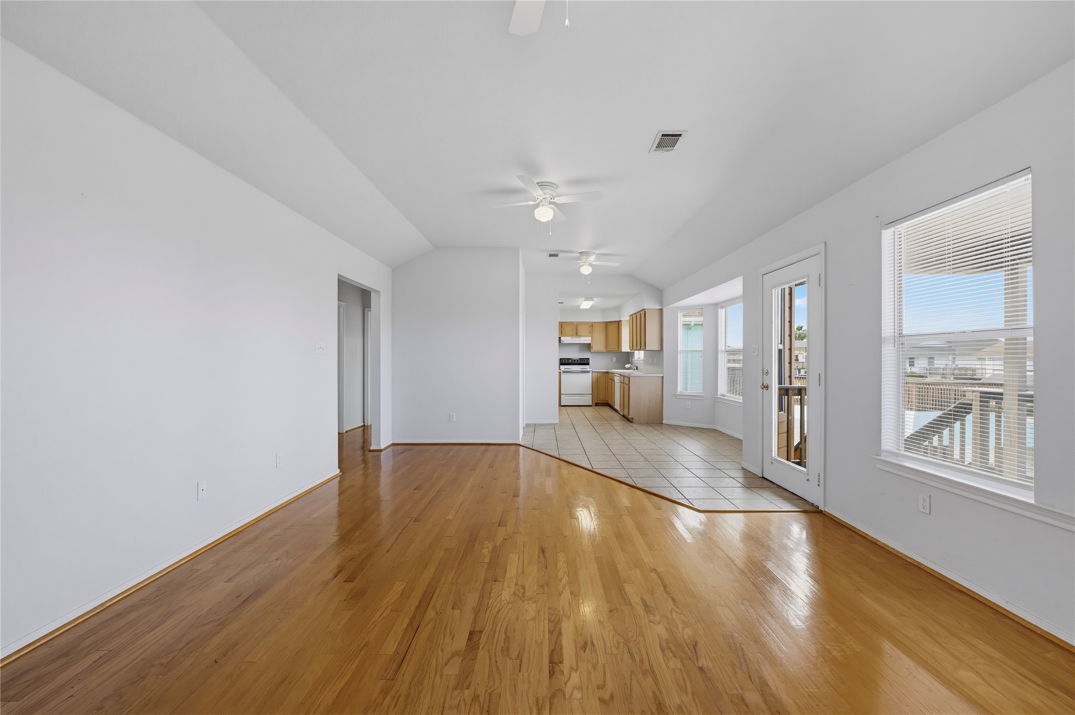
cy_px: 358
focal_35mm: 15
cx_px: 538
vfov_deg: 77.2
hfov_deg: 100.4
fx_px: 448
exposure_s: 1/8
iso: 125
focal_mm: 15
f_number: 6.3
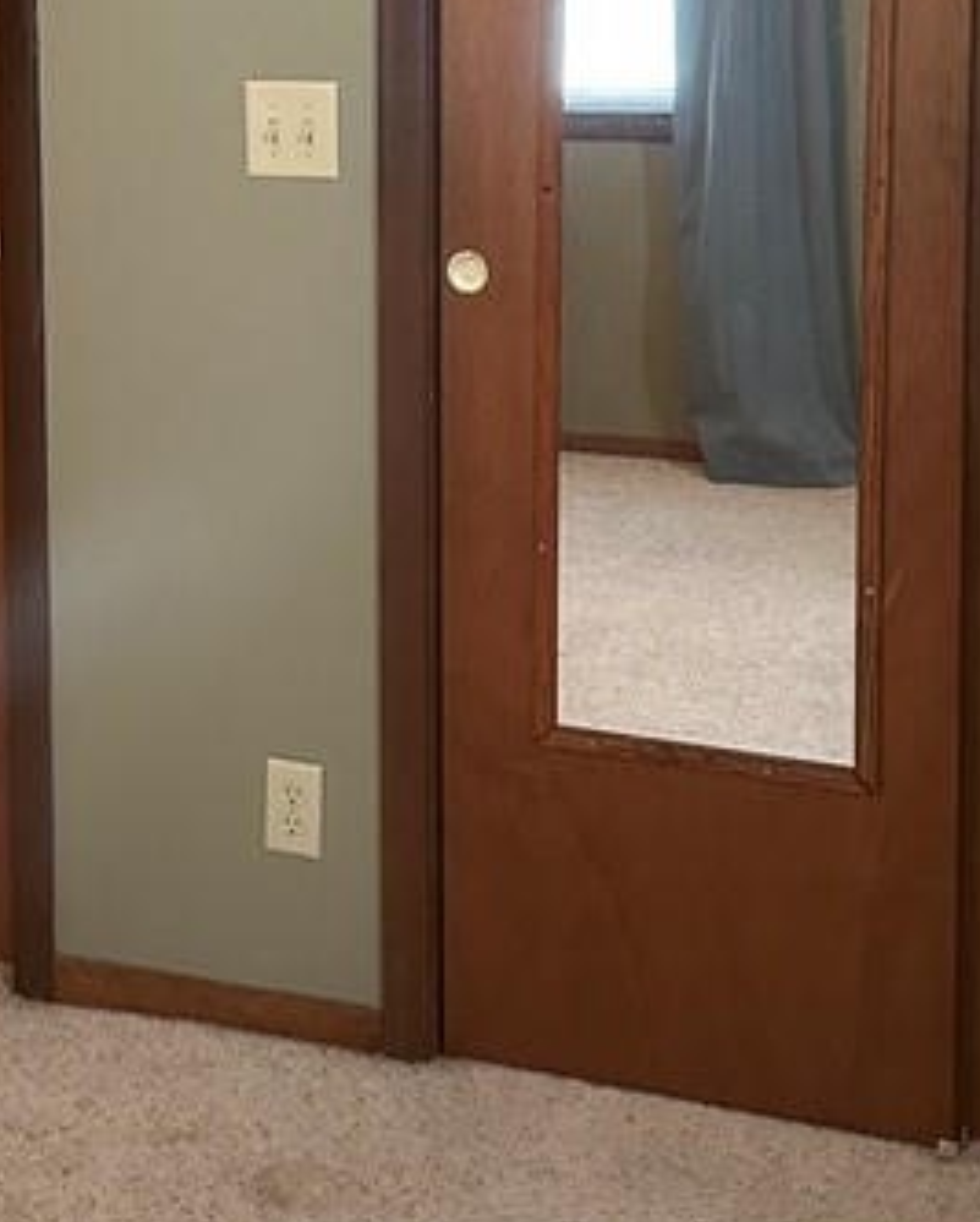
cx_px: 209
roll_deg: +0.4
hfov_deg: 21.1
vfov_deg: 25.7
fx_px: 2607
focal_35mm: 72
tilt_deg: -5.7
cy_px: 158
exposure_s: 1/40
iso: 800
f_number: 1.78
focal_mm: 6.86
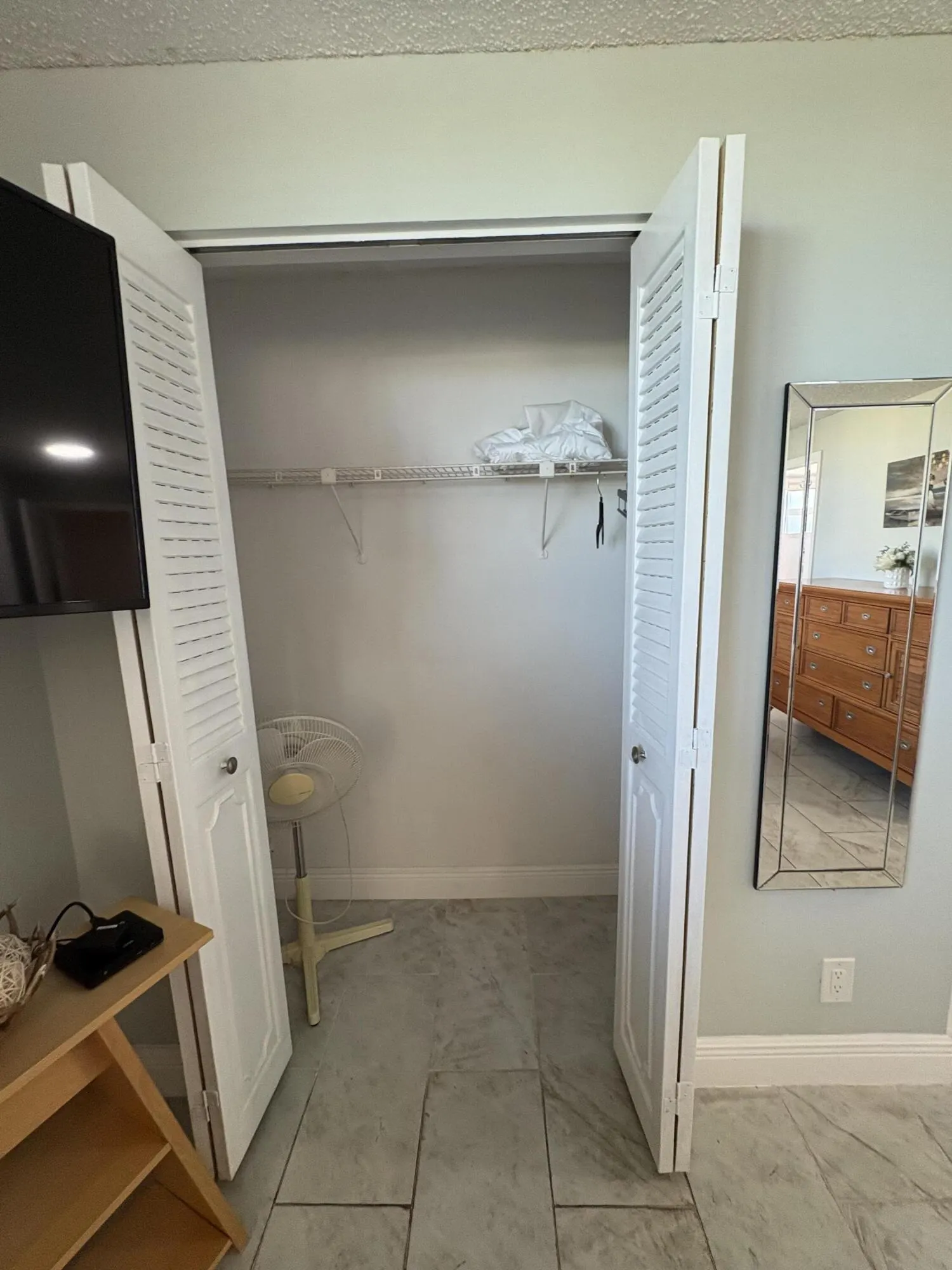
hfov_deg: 85.7
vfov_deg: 102.1
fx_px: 513
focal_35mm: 14
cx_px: 476
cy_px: 635
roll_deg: +3.1
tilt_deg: -4.4
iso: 200
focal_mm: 2.22
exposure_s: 1/60
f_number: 2.2
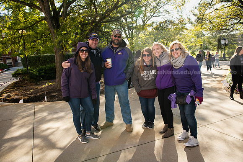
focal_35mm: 26
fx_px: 176
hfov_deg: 69.4
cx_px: 122
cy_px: 81
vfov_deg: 49.6
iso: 320
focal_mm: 26
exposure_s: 1/640
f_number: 4.5
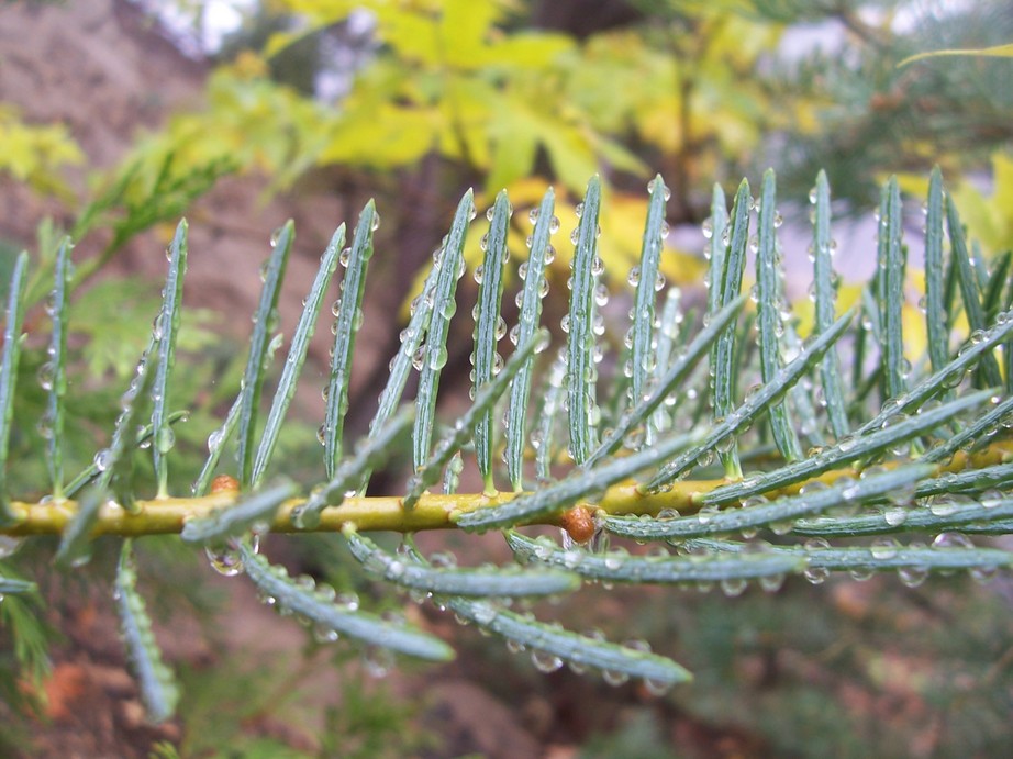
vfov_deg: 41.8
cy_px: 380
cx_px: 506
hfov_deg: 54.0
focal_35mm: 34
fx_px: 995
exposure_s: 1/45
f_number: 2.7
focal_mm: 5.6
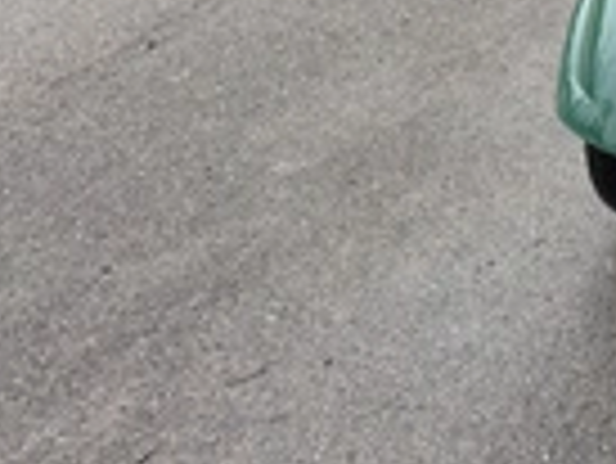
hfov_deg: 23.5
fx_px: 1247
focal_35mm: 70
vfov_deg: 19.0
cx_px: 863
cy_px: -189
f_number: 1.78
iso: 100
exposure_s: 1/750
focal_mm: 6.76
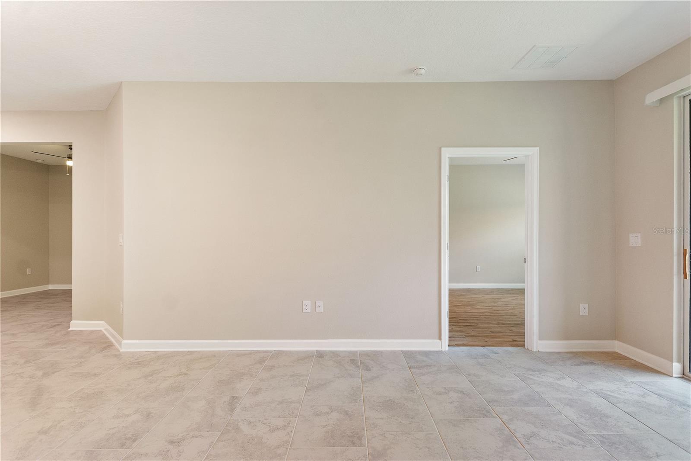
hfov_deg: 100.4
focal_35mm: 15
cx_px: 346
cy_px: 230
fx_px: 288
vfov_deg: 77.3
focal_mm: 10
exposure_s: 1/10
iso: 400
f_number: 4.5
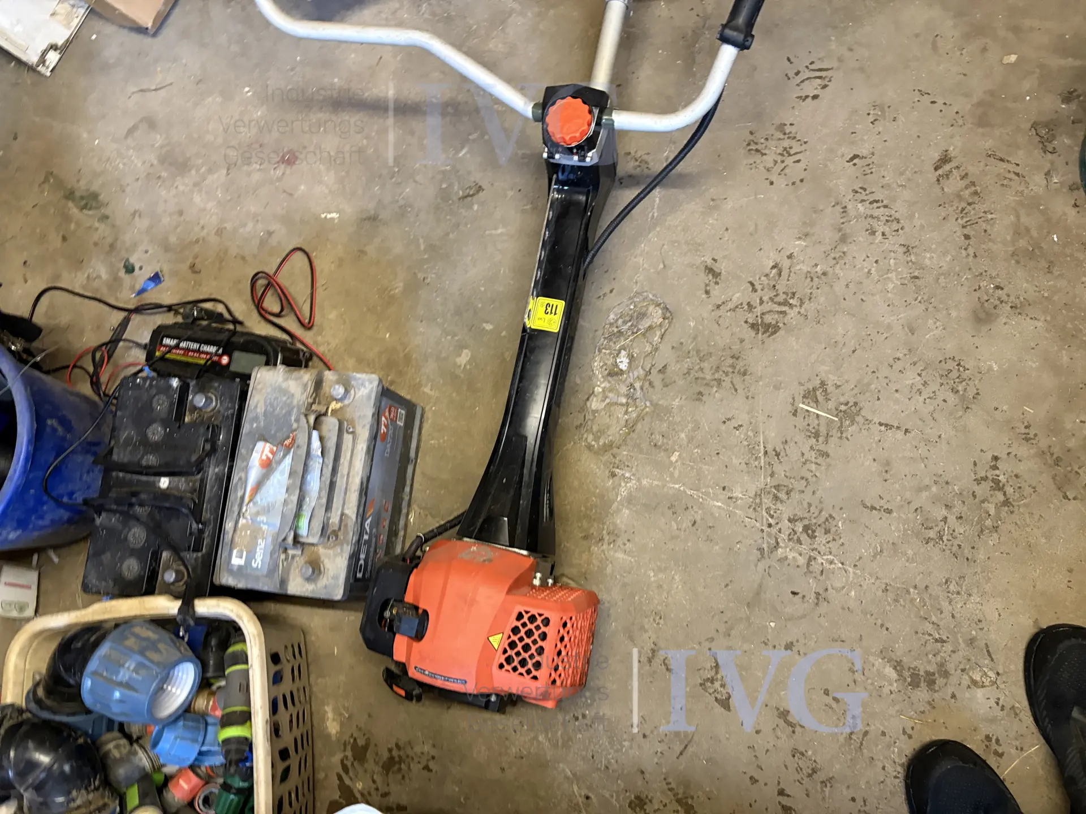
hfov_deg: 67.3
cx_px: 543
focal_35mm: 26
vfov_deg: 53.1
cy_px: 407
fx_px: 816
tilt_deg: -72.7
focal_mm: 5.96
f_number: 1.6
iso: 400
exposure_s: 1/33
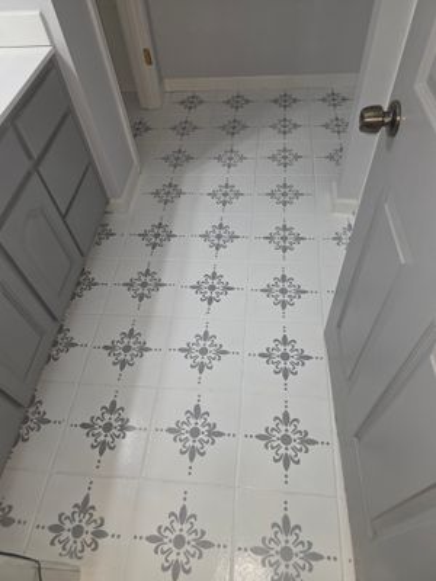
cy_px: 290
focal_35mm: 23
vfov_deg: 73.9
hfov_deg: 58.9
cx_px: 218
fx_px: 386
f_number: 1.7
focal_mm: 6.3
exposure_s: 1/60
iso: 100
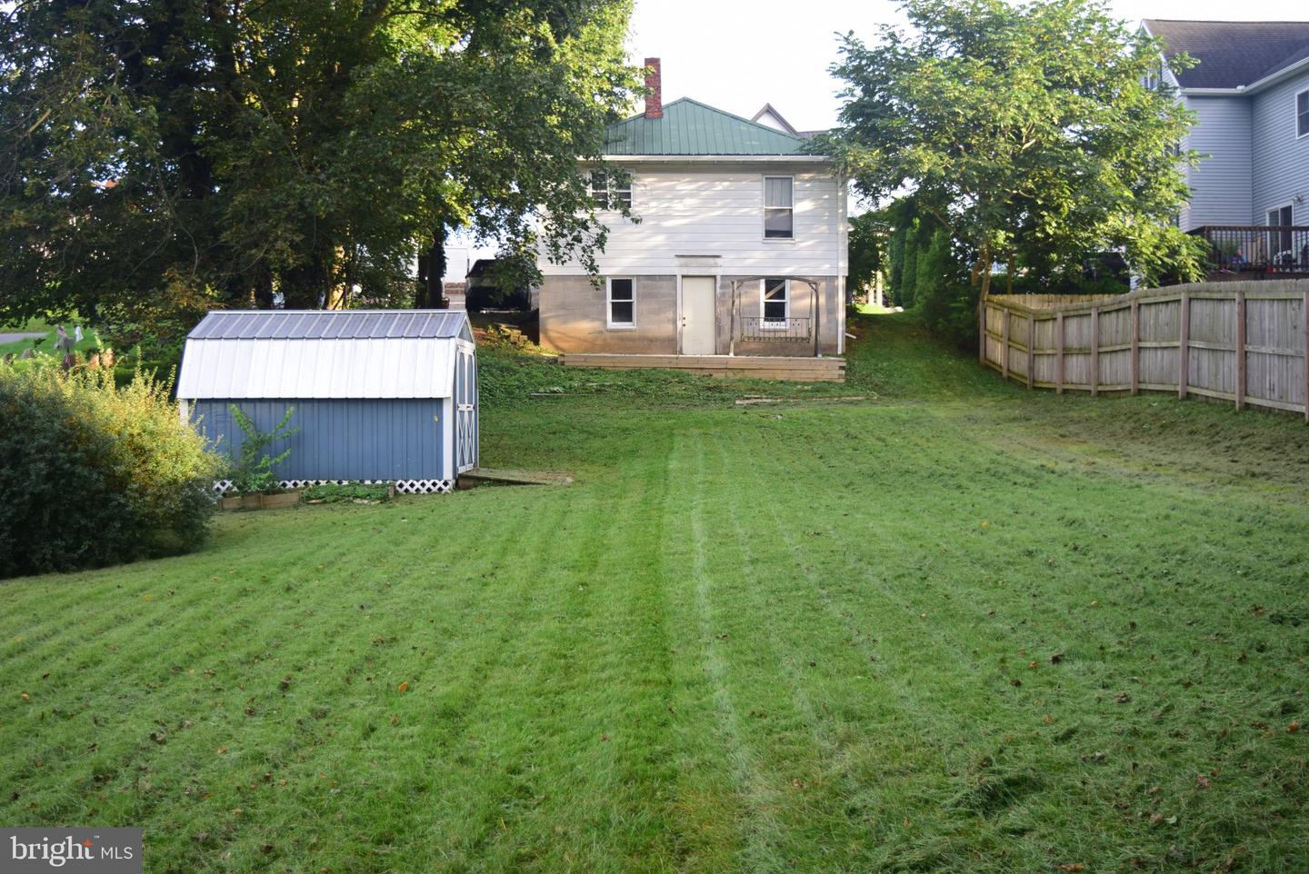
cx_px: 654
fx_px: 1583
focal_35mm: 44
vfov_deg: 30.9
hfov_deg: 44.9
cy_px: 437
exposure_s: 1/80
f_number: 4.5
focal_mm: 29
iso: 250
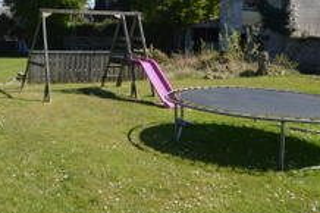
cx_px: 41
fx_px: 391
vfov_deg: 29.5
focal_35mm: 44
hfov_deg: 41.5
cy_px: 31
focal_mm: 10
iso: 100
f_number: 13
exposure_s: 1/60
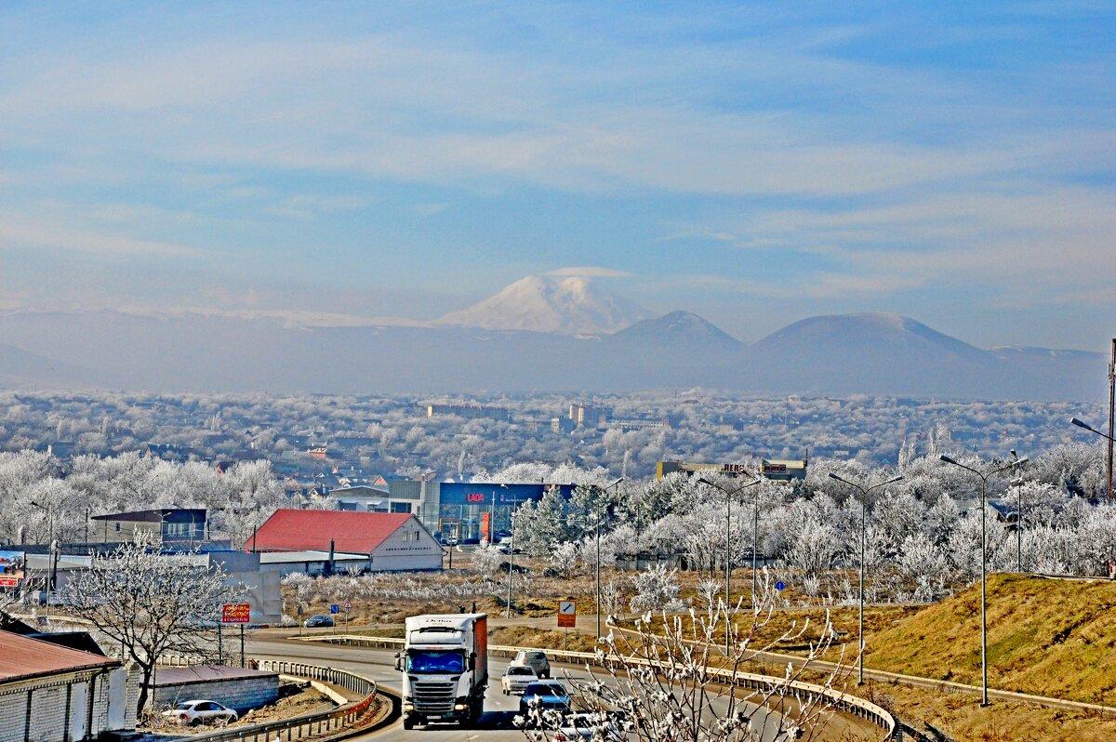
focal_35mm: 112
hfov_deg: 18.2
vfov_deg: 12.2
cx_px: 558
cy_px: 371
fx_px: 3485
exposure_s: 1/1000
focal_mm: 75
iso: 1000
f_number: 13
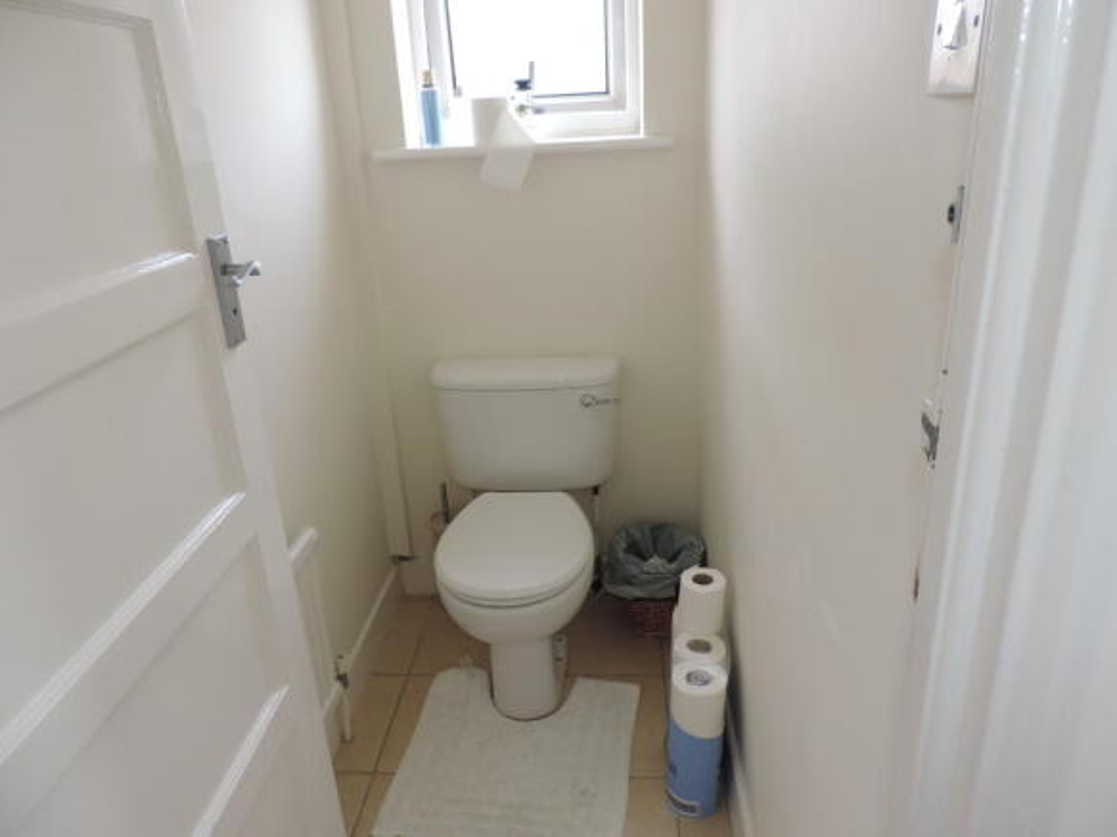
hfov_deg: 71.6
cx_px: 558
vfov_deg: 56.8
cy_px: 418
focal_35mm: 24
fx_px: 774
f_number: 3
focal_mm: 4.3
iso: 80
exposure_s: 1/40
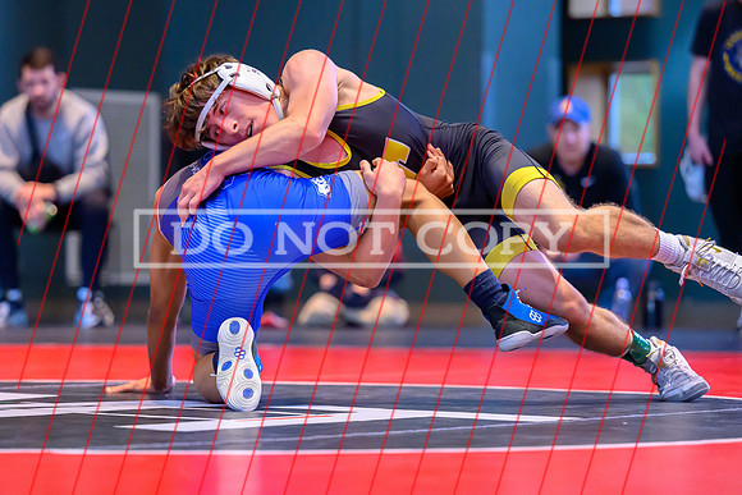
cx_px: 308
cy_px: 252
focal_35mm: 161
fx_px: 3319
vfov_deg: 8.5
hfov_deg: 12.8
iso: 6400
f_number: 2.8
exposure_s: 1/640
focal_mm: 125
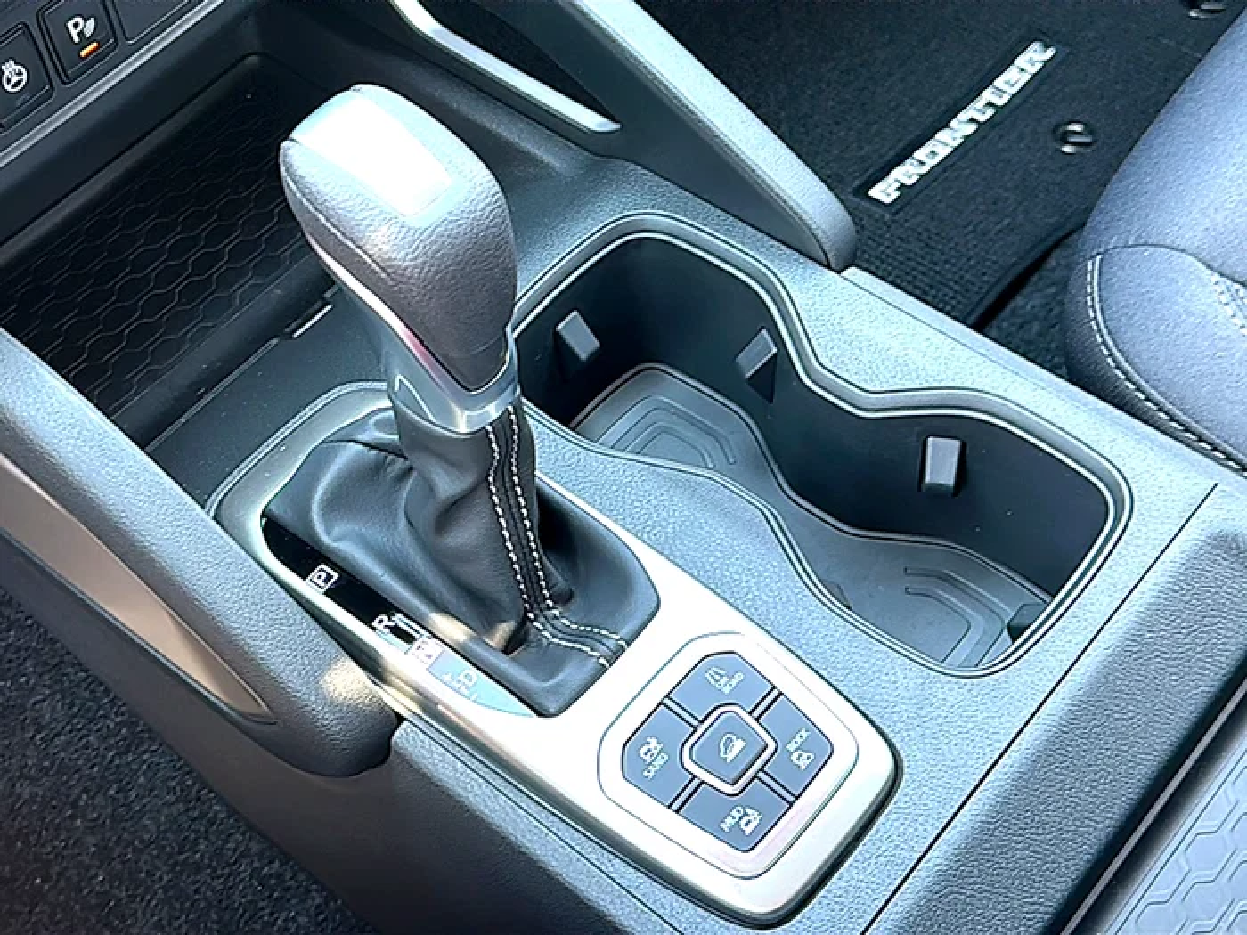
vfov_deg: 34.3
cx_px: 624
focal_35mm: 42
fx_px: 1513
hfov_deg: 44.8
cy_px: 468
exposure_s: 1/43
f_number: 1.78
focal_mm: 6.86
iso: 80
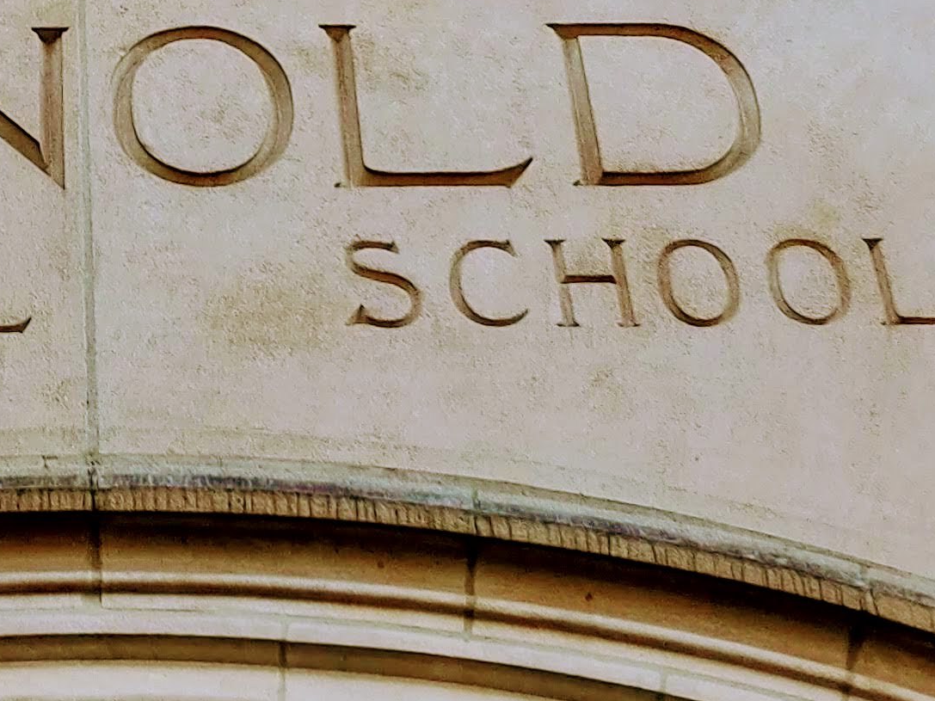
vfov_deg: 13.6
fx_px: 2863
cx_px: 85
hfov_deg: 18.2
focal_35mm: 106
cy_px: -110
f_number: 1.7
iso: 200
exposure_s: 1/100
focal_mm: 4.25
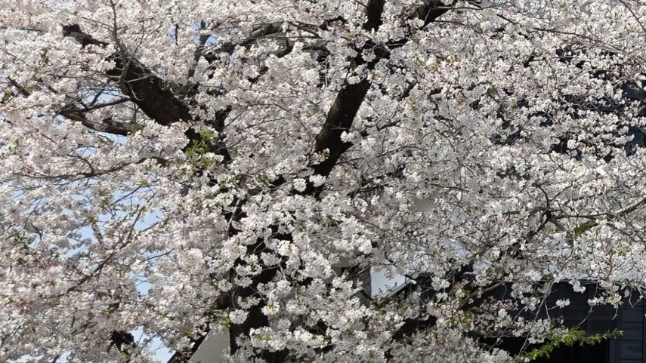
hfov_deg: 24.3
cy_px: 16
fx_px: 1285
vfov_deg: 15.8
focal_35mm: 75
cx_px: 861
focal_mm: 5.4
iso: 40
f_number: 1.8
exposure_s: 1/2921
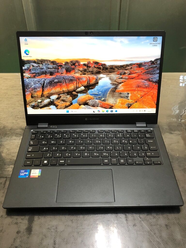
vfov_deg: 63.4
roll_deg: +1.9
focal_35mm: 28
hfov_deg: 49.7
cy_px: 124
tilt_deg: -42.6
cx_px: 93
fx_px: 201
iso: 40
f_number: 1.8
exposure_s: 1/25
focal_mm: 3.99
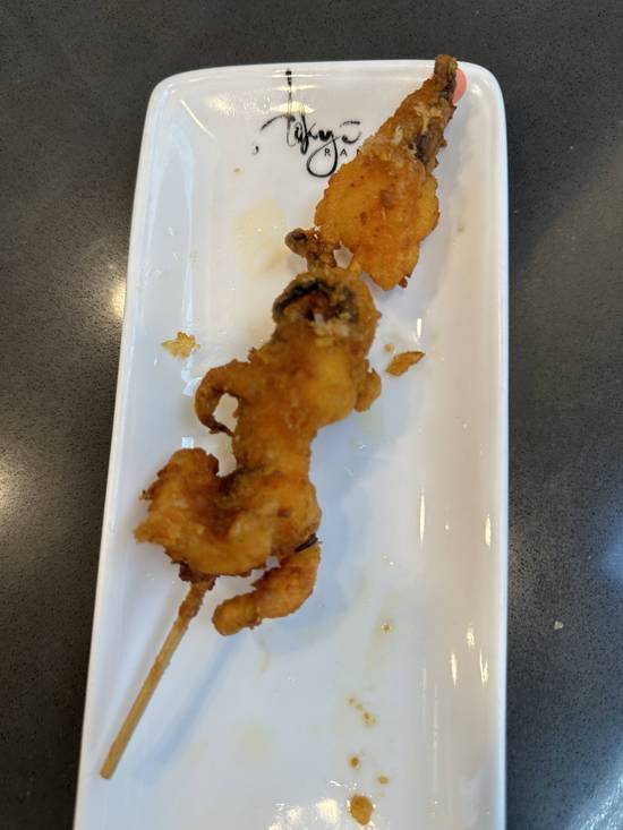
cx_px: 312
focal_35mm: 24
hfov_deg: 56.8
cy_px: 415
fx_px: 576
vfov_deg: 71.6
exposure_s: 1/127
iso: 64
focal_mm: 6.86
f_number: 1.78
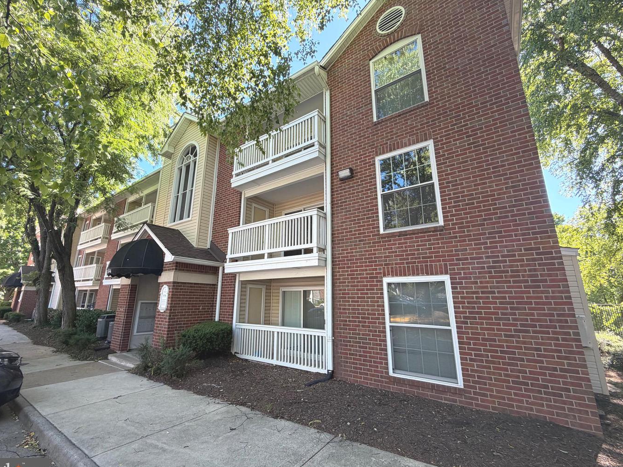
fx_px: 270
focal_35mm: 15
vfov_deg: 81.7
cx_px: 302
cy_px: 234
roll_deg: -1.0
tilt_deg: +14.6
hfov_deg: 98.1
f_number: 2.2
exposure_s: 1/121
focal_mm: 2.22
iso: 64
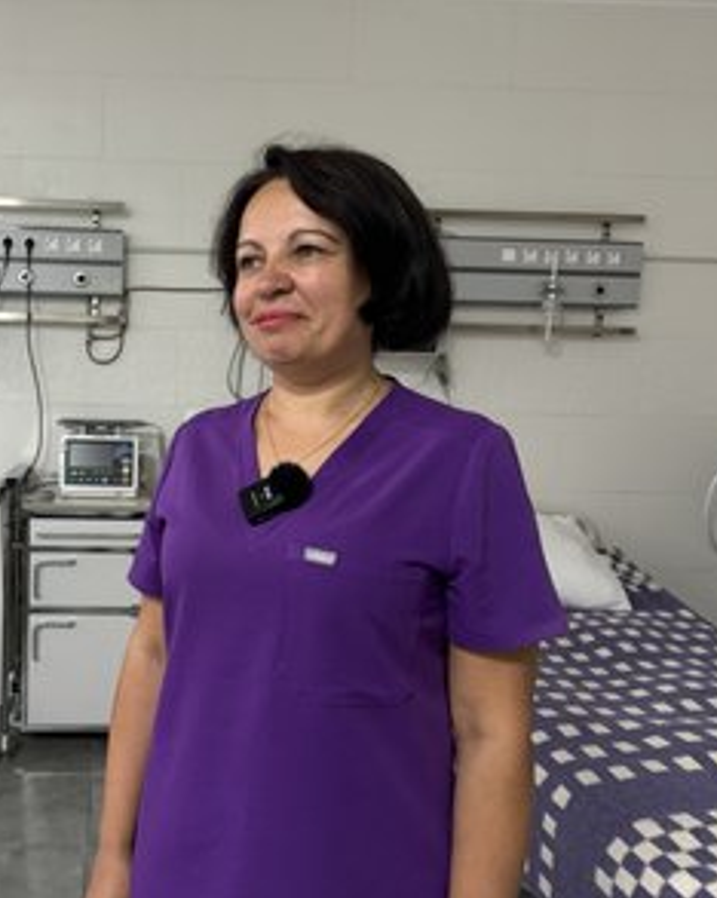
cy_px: 457
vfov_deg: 55.7
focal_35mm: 32
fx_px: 850
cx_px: 150
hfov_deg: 43.7
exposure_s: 1/50
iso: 400
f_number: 1.78
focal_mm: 6.86
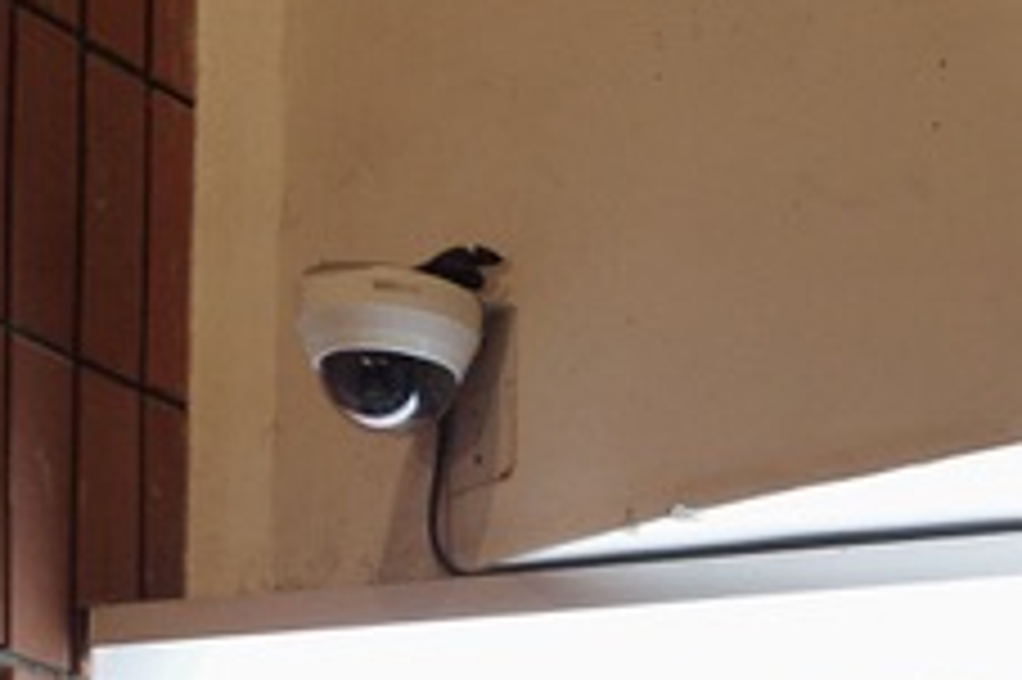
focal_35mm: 134
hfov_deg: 13.3
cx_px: 1990
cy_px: 1428
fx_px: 3801
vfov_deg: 9.5
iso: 500
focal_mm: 18.3
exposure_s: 1/30
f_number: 2.8
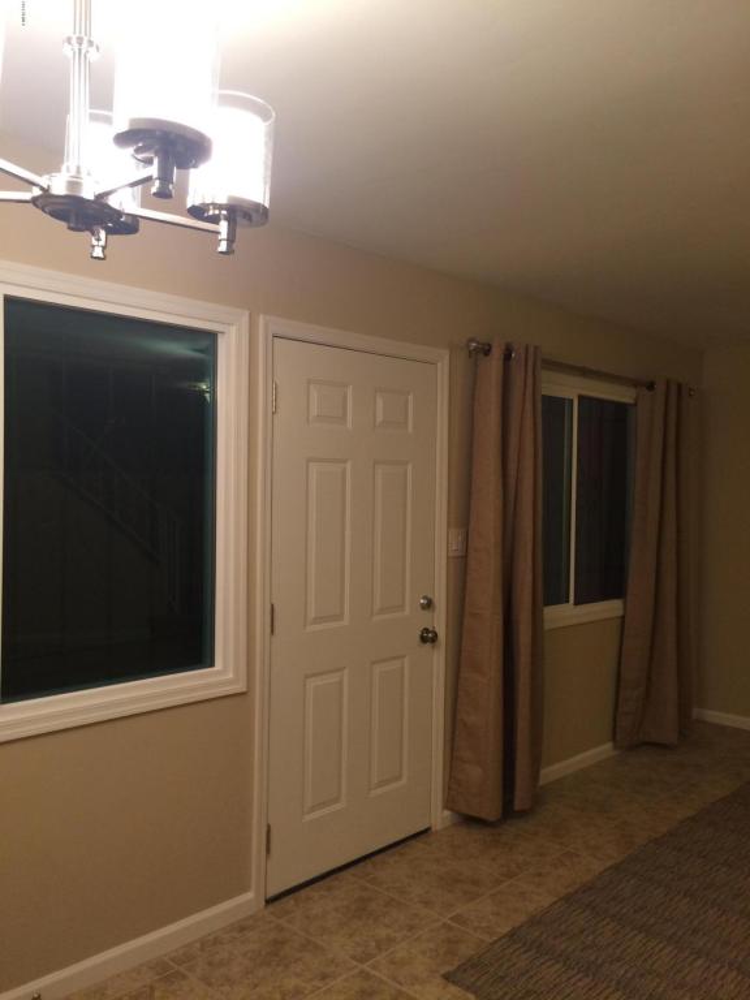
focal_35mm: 29
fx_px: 838
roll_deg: -0.1
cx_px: 375
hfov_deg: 48.2
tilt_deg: -1.6
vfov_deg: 61.7
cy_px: 500
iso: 100
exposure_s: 1/30
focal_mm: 4.15
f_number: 2.2
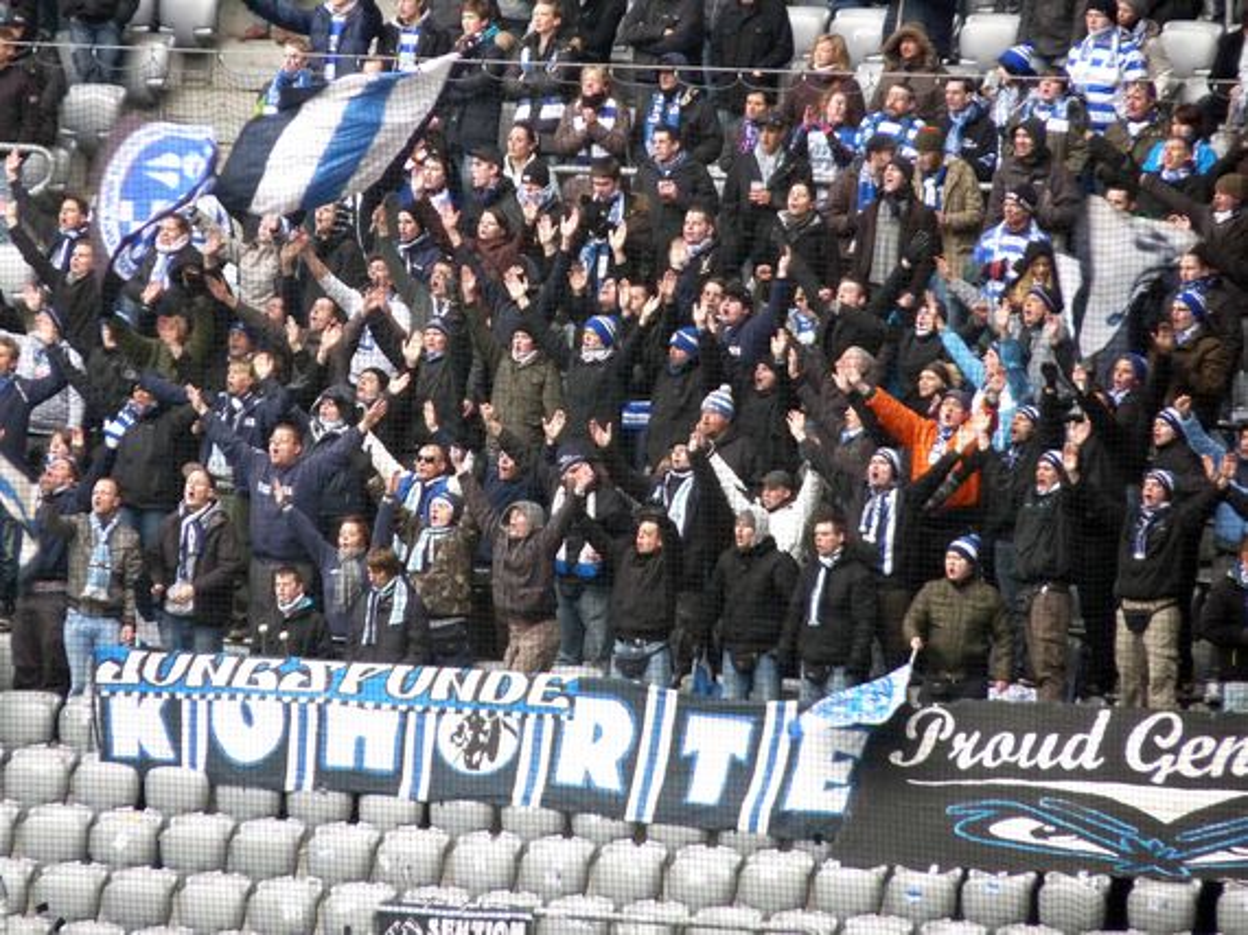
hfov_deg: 4.7
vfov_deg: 3.5
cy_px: 468
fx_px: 15100
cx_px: 624
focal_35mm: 419
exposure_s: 1/100
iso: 400
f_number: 3.8
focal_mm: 74.4
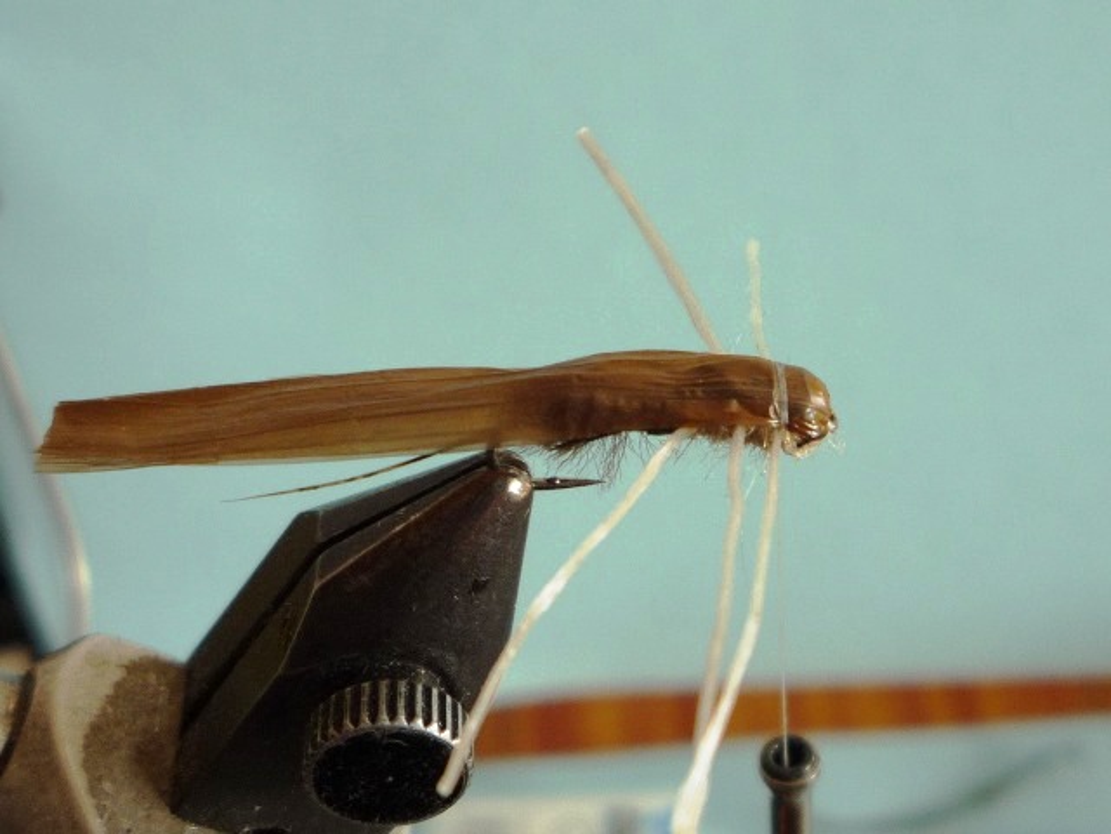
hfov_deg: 60.0
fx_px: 963
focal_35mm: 30
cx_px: 556
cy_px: 417
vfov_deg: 46.8
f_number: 3.3
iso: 100
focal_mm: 5.2
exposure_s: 1/30
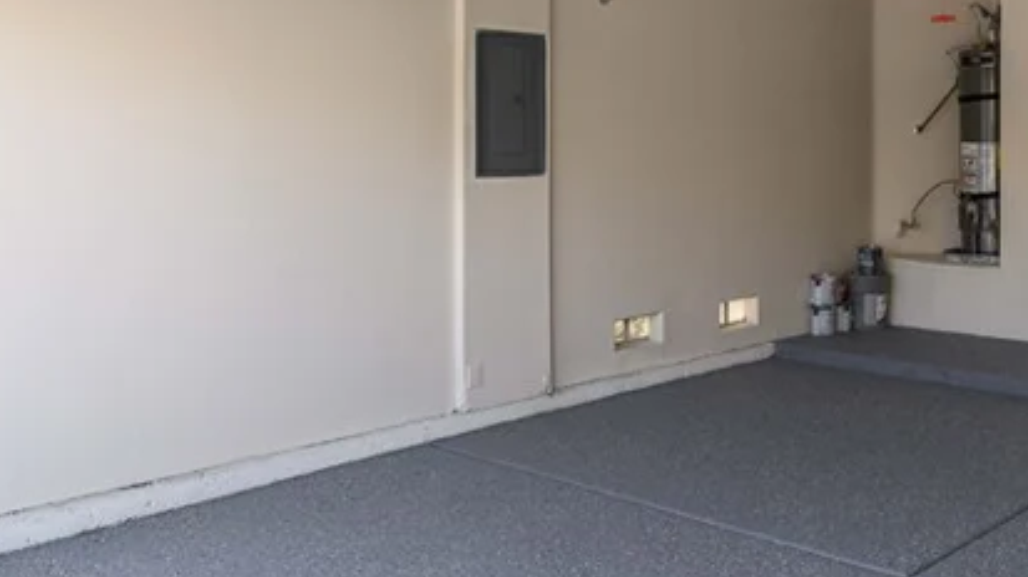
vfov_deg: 29.8
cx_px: 921
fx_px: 1063
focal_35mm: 39
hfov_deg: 46.7
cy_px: 123
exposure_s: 1/2000
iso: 400
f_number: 9
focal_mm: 15
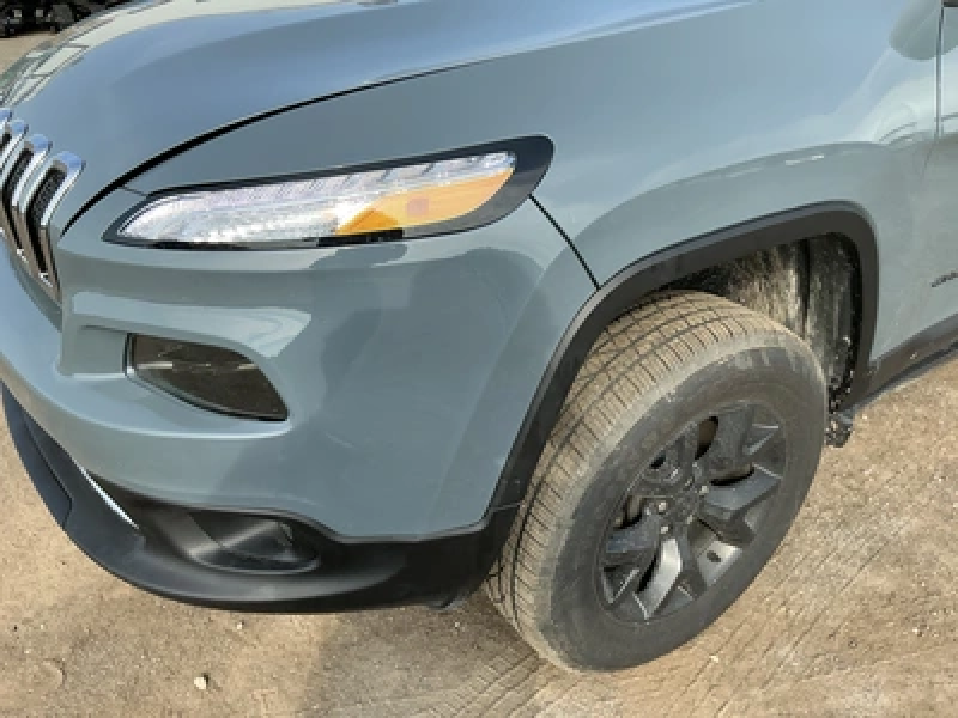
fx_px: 775
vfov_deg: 49.7
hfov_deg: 63.4
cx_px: 479
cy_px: 359
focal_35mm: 28
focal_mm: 3
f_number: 1.8
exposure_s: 1/642
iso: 25
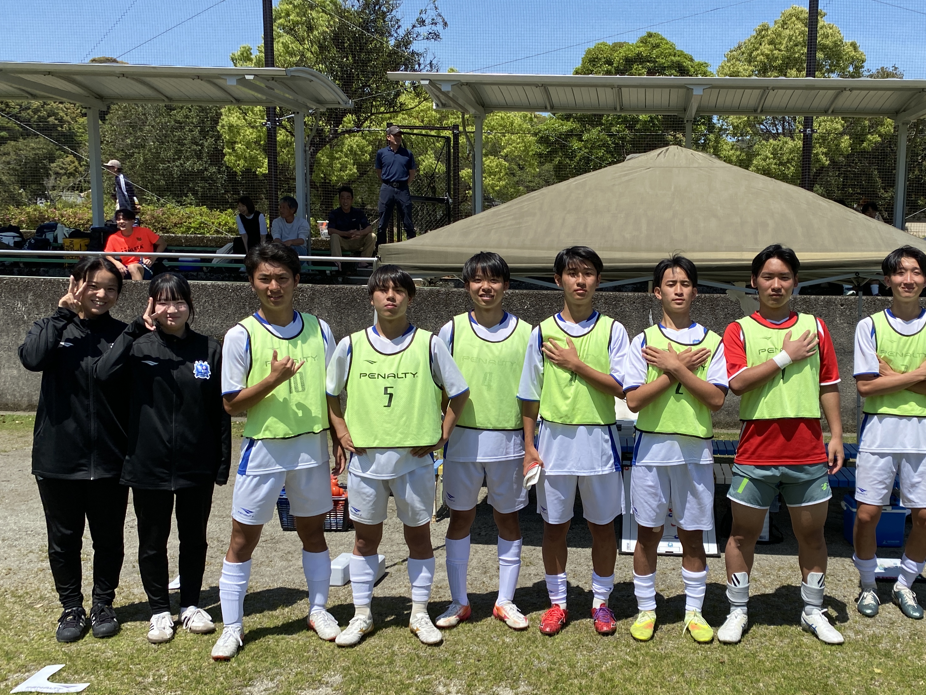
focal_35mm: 36
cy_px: 396
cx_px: 623
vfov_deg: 39.6
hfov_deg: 50.4
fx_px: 963
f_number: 1.8
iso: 32
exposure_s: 1/2967
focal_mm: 4.25
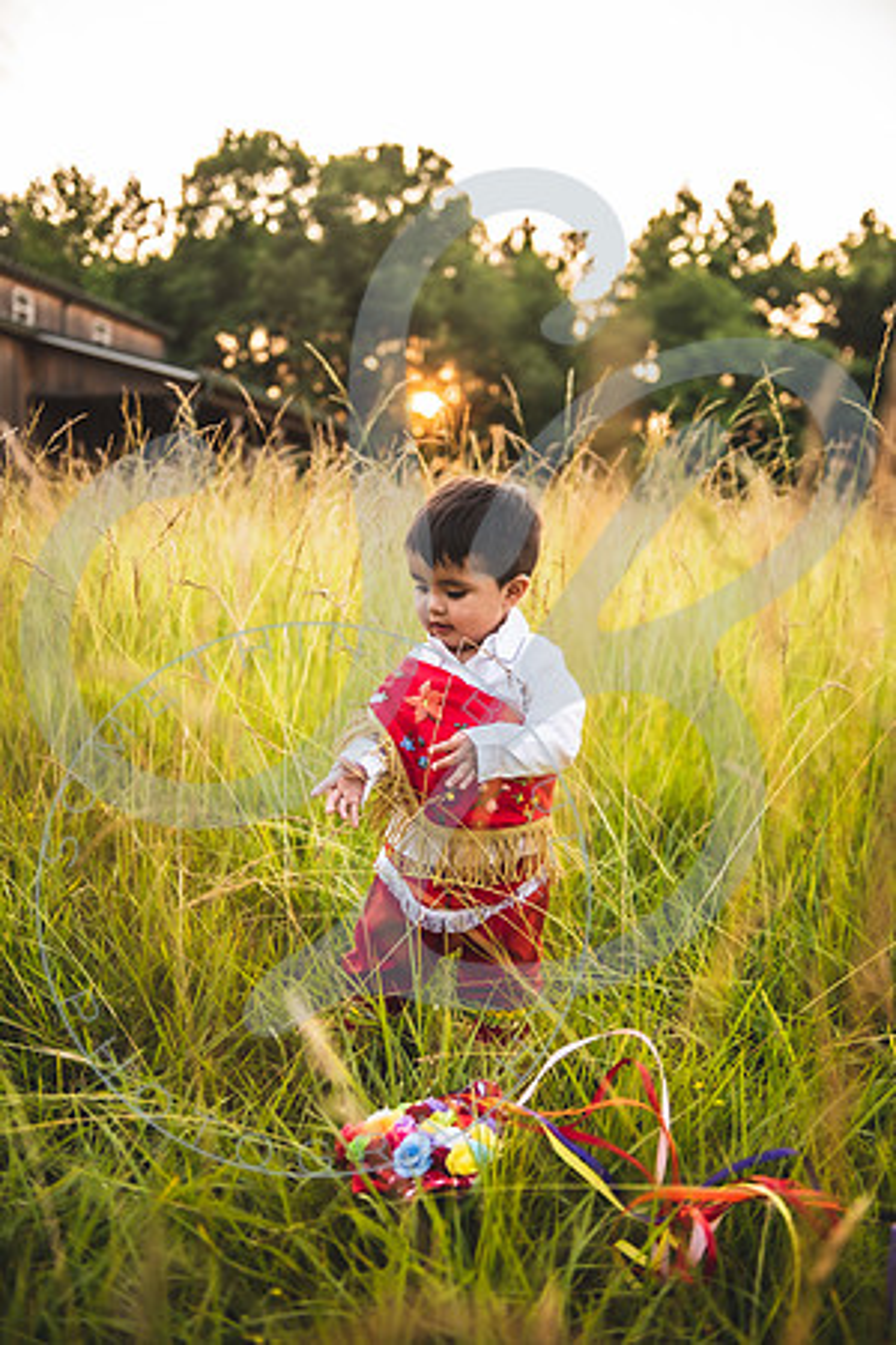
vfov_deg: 48.5
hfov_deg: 33.4
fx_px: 1493
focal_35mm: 40
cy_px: 672
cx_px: 448
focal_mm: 40
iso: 100
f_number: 2.8
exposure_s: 1/160
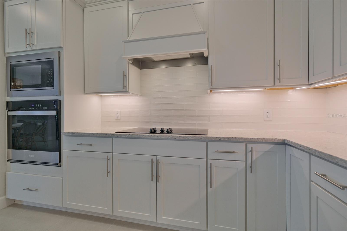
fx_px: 145
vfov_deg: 77.3
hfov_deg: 100.4
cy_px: 116
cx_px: 174
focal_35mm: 15
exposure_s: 1/80
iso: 640
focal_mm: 10.3
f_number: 5.6
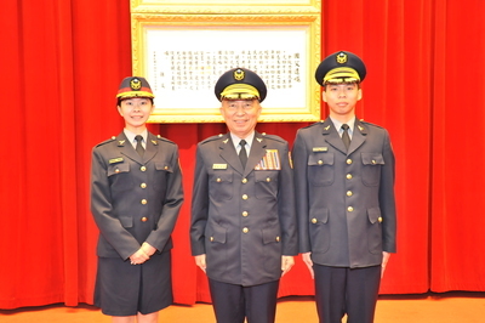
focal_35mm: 42
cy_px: 162
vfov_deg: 31.8
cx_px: 242
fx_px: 565
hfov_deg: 46.4
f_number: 5
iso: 2800
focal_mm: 42
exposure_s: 1/60
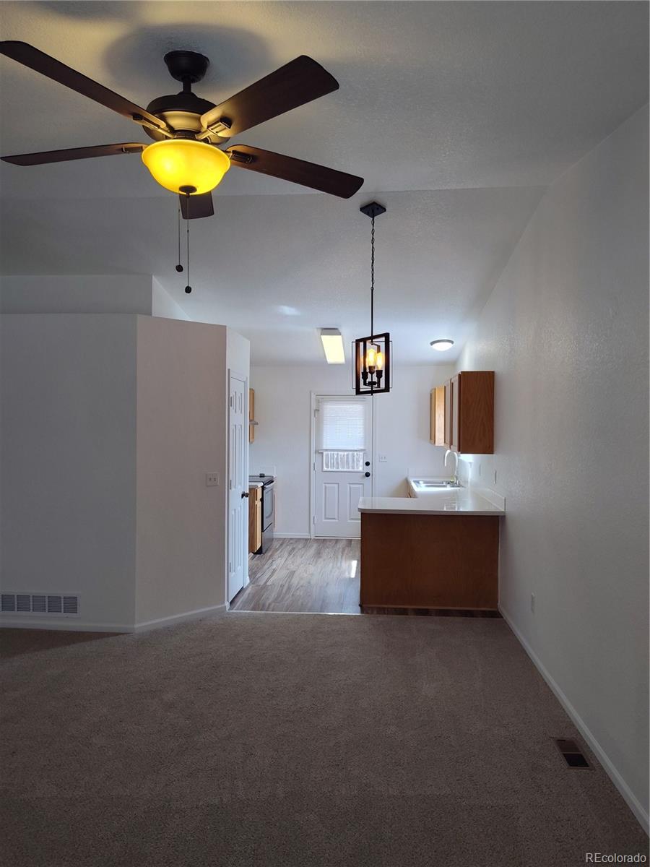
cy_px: 434
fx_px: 576
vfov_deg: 73.9
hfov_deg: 58.9
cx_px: 325
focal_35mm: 23
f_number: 1.8
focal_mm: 5.56
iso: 182
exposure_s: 1/120
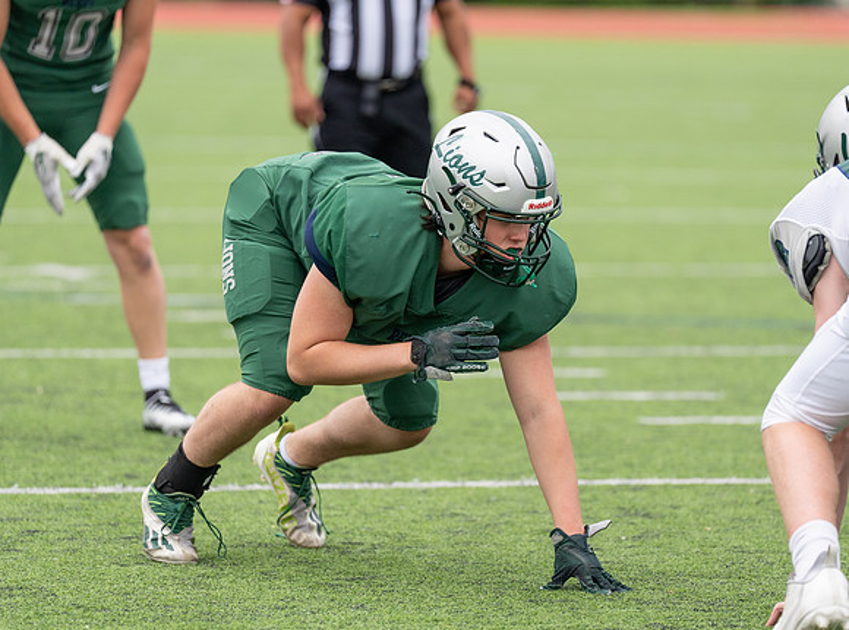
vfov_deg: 5.6
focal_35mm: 264
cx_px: 474
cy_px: 340
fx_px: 6444
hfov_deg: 7.5
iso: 250
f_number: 2.8
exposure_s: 1/1250
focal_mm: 200
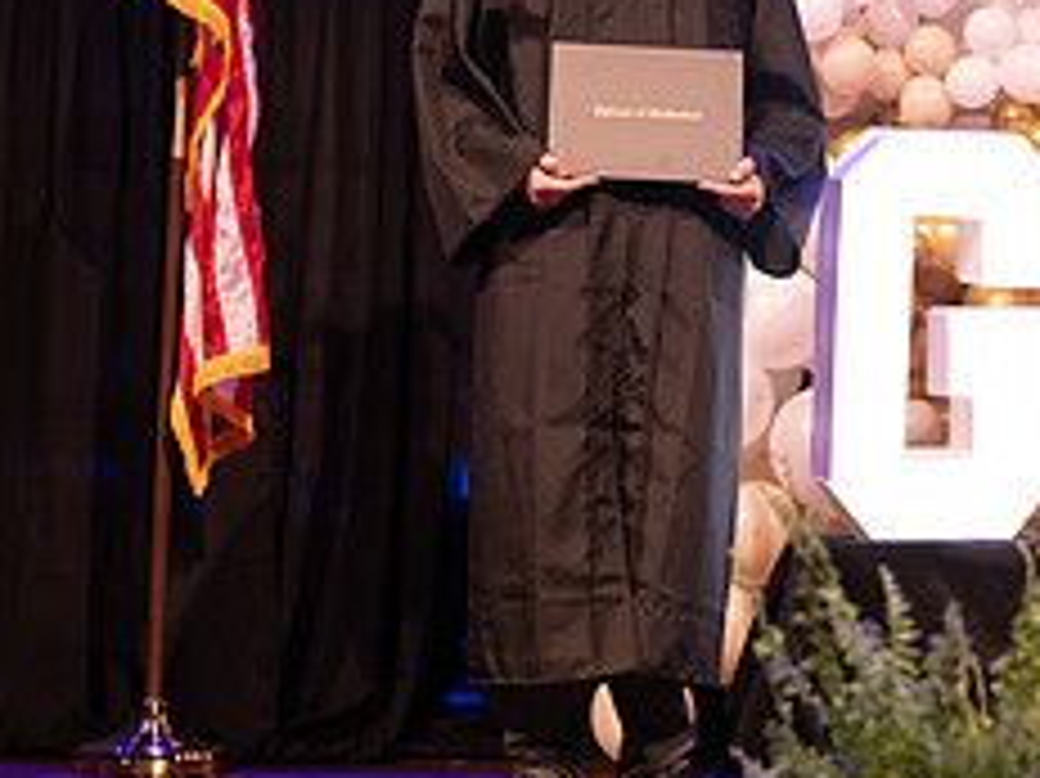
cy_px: 49
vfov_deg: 14.2
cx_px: 639
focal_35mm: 103
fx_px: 3093
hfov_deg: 19.1
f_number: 4
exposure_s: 1/200
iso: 1600
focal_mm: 55
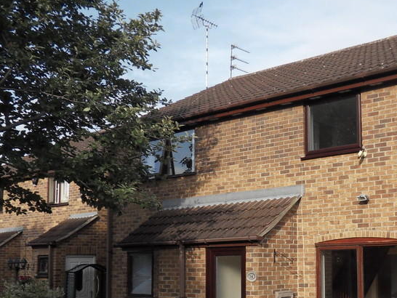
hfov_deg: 39.7
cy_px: 210
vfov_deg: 31.8
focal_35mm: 45
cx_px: 337
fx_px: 516
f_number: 7.5
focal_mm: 4.3
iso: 80
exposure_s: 1/125
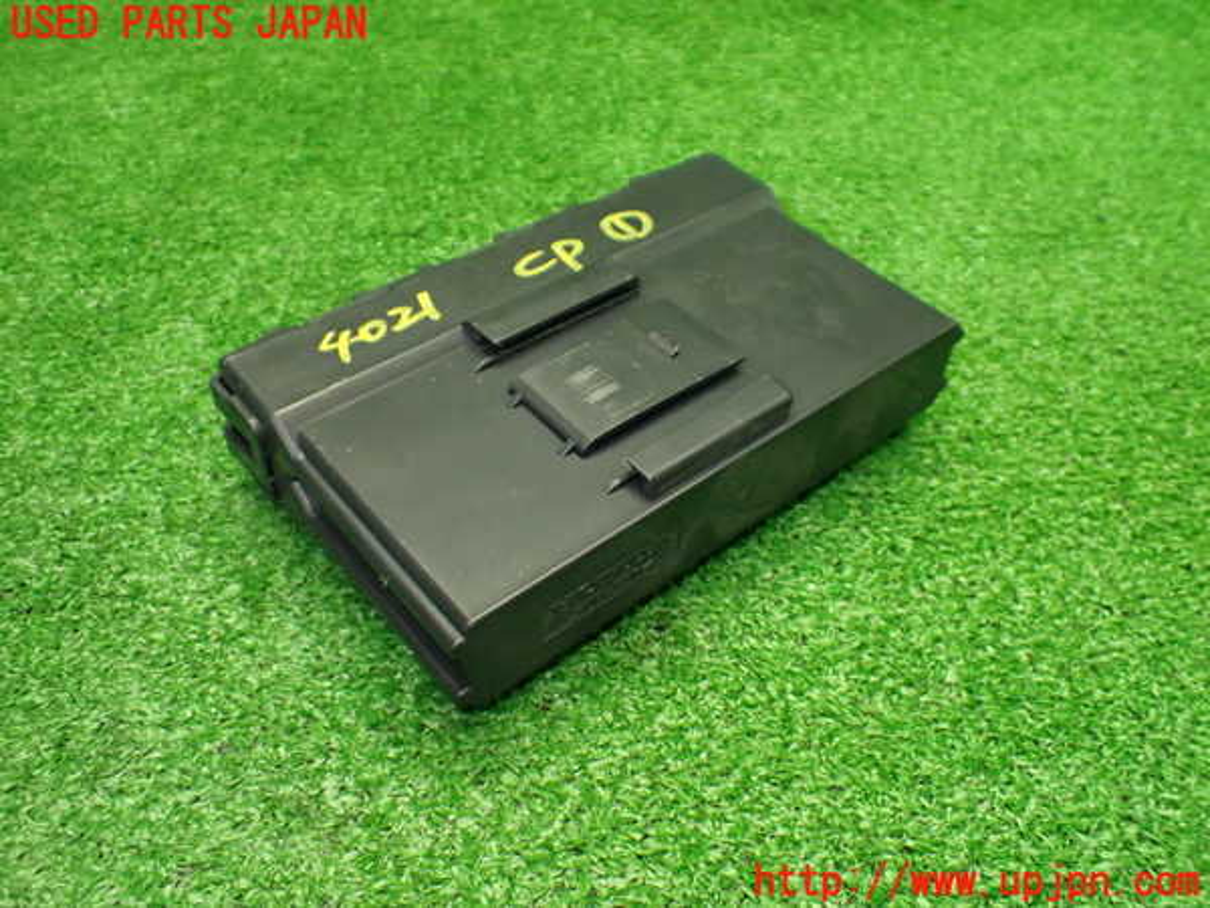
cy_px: 454
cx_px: 605
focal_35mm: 30
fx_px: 1049
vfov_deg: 46.8
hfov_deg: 60.0
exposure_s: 1/125
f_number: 2.3
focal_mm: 5.4
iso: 800
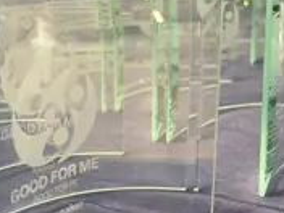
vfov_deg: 21.6
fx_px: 558
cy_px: 83
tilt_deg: -14.9
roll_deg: +1.5
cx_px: 134
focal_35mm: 68
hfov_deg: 28.6
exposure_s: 1/40
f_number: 1.6
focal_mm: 5.96
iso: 400
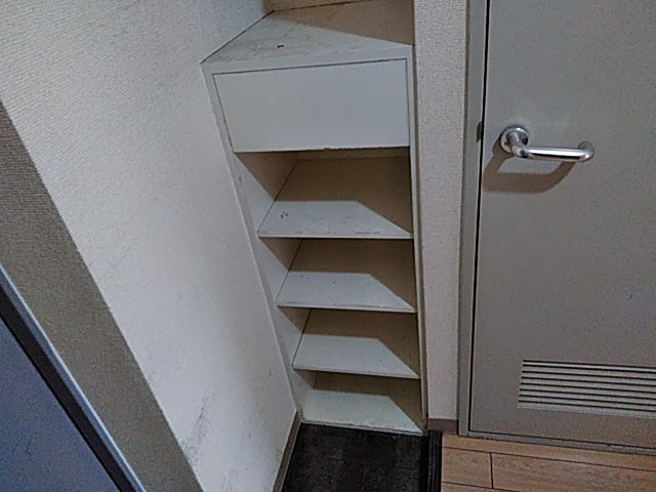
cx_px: 328
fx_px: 512
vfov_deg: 51.4
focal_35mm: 27
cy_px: 246
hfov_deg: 65.3
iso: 441
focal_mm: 3.46
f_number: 2.2
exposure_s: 1/30
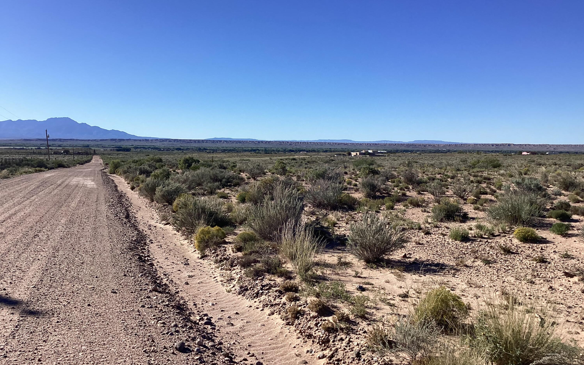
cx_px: 293
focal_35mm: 33
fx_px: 525
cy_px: 195
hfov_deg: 58.1
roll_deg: -0.6
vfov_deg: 38.3
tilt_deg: -6.2
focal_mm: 3.3
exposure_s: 1/1852
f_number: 2.4
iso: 25
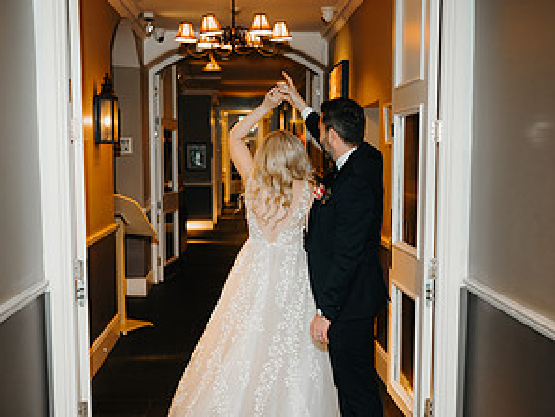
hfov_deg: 37.5
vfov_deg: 28.5
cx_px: 277
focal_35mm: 51
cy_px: 256
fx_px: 818
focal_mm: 35
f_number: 2
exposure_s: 1/200
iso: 400
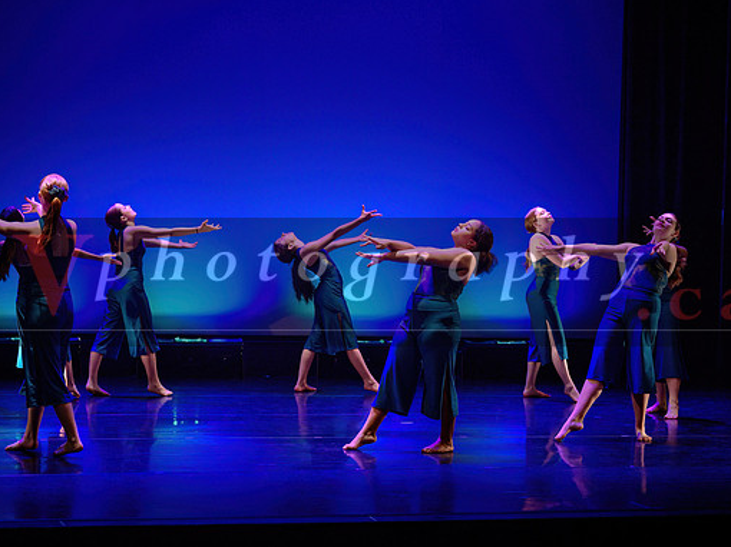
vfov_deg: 14.9
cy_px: 243
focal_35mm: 99
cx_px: 349
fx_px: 2090
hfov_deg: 19.8
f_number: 2.8
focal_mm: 80
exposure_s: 1/400
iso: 1600
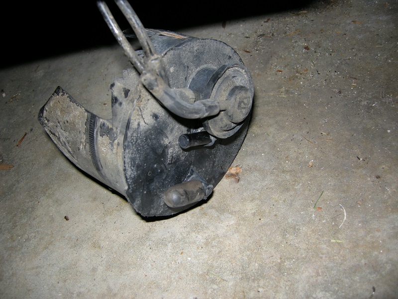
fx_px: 414
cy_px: 150
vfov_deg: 39.7
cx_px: 199
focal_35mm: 36
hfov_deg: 51.4
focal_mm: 7.5
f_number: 2.7
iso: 64
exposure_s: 1/60
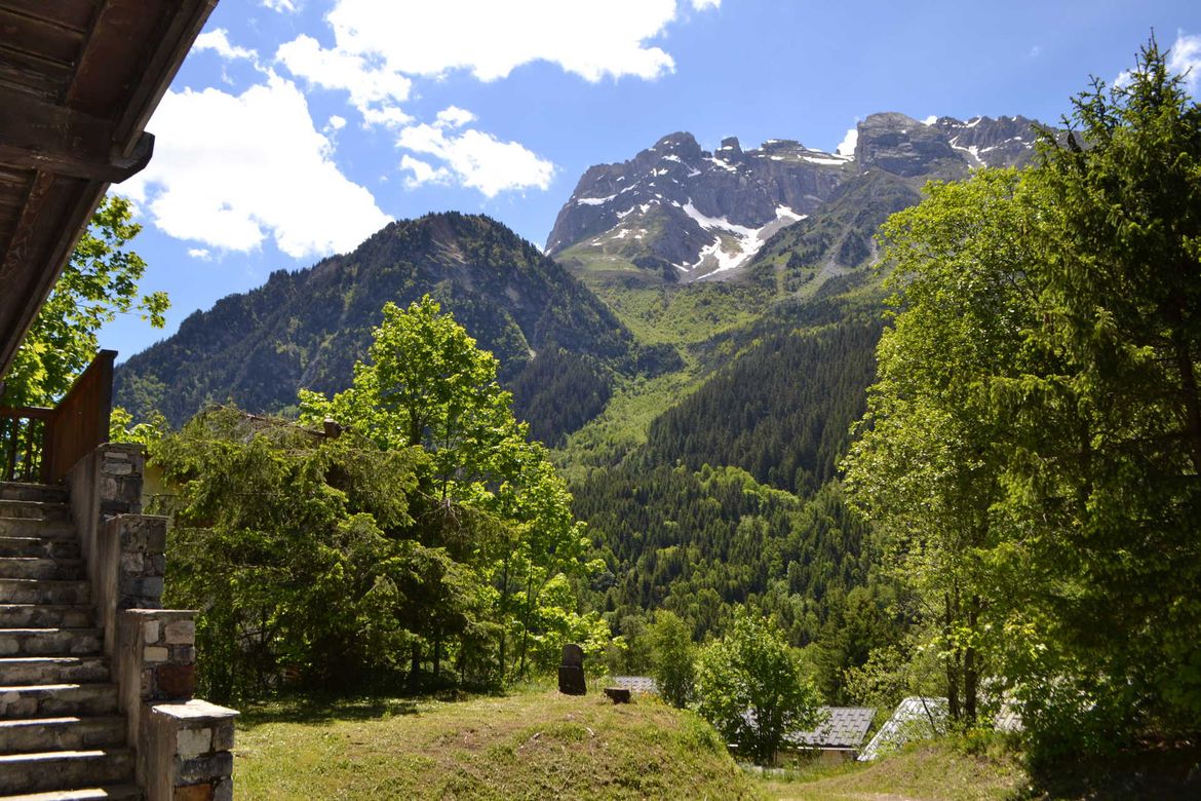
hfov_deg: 67.4
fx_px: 901
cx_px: 600
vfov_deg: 47.9
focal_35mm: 27
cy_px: 400
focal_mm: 18
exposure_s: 1/200
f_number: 7.1
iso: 100
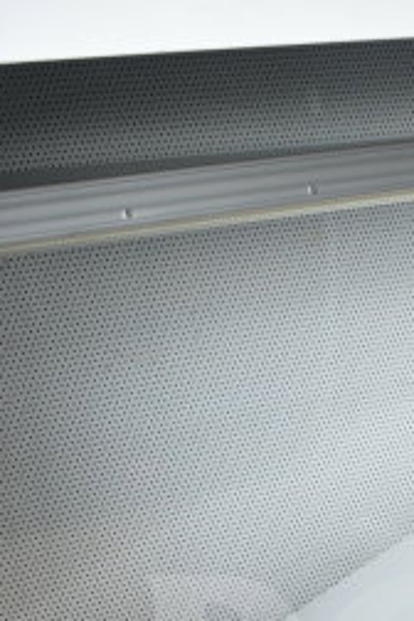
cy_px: 770
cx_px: 365
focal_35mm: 98
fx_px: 1690
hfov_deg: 13.8
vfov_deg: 19.5
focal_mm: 18
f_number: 4
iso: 200
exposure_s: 1/60
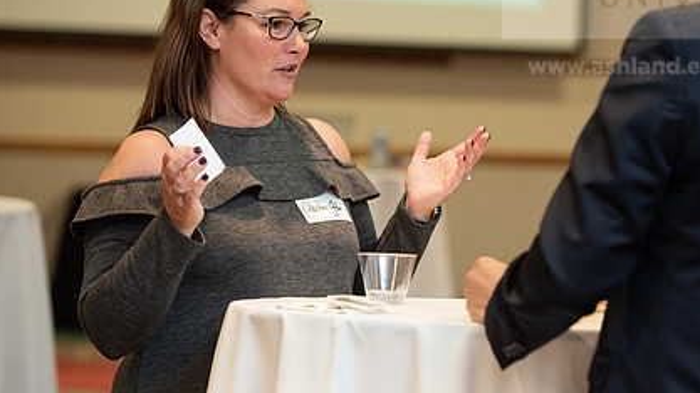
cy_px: 102
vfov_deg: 6.8
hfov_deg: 12.1
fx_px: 3302
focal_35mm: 178
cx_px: 452
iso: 1600
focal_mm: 122
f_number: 3.5
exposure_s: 1/200
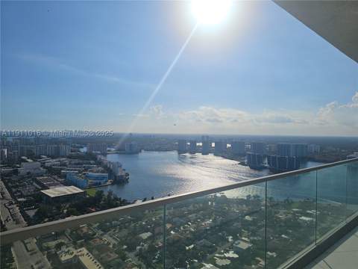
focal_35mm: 23
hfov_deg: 73.9
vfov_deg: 58.9
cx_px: 179
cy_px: 134
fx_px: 238
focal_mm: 6.3
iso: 10
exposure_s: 1/4472
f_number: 1.7
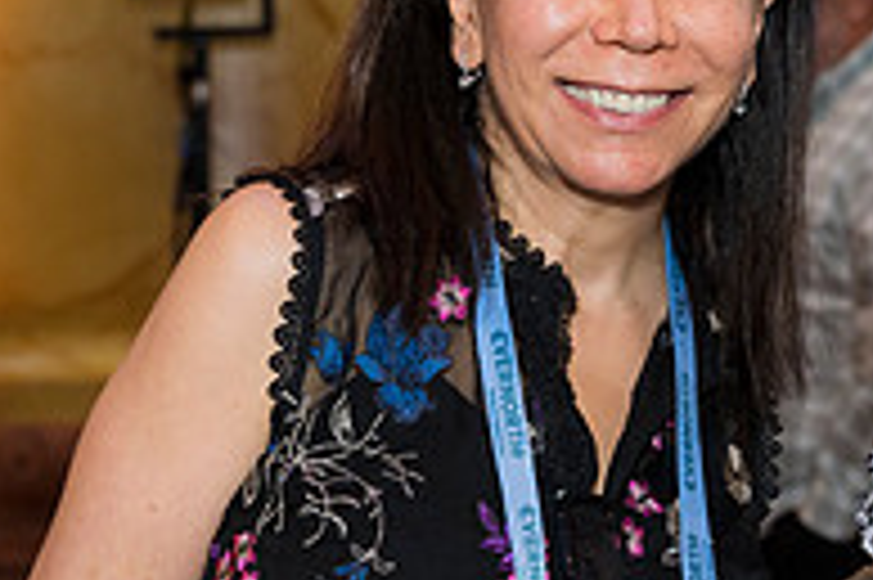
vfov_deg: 10.5
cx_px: 738
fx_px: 3150
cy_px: 200
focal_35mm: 130
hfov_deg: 15.6
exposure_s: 1/100
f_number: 4
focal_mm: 41
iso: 800
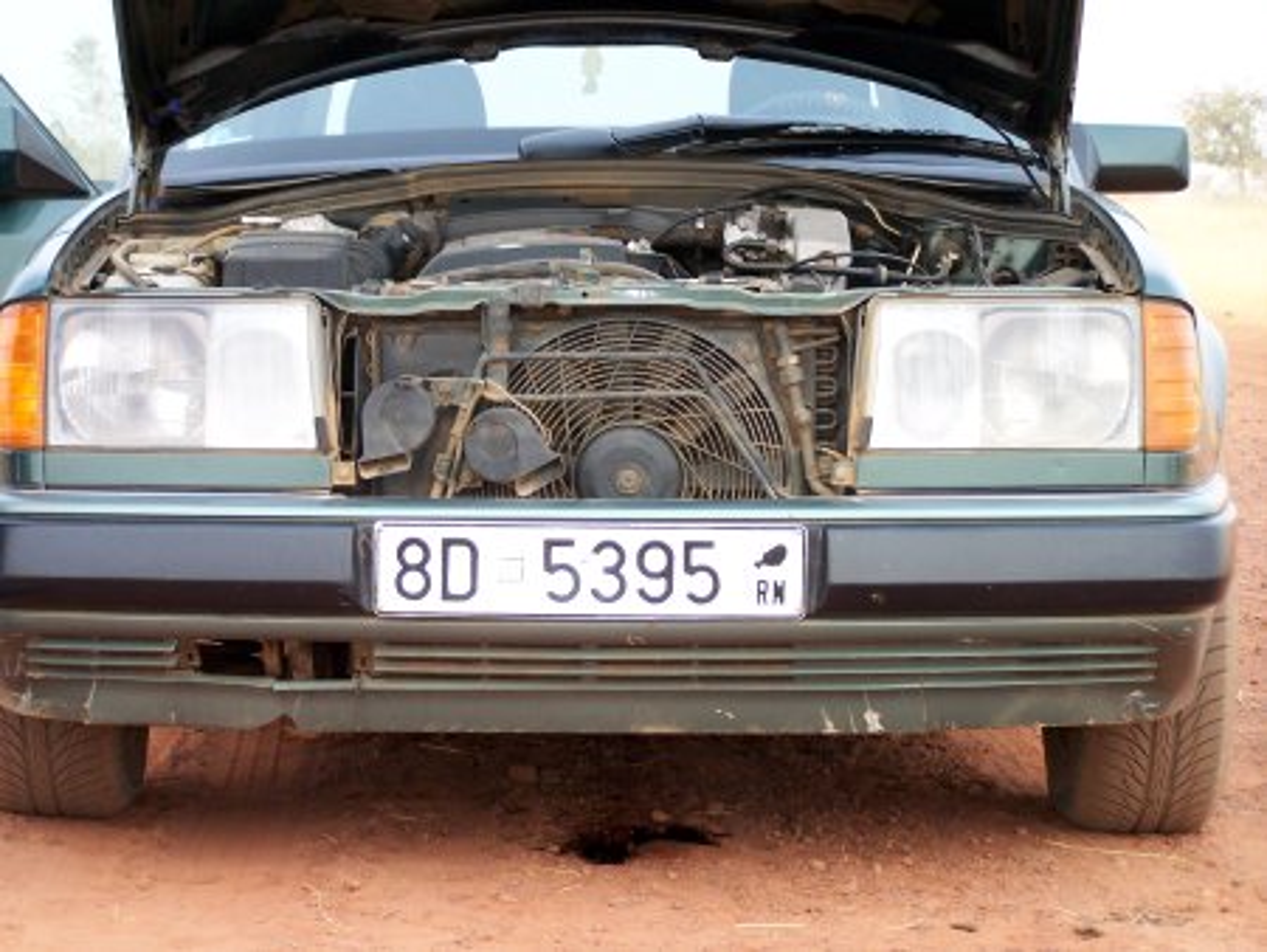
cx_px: 634
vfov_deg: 14.1
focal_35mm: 105
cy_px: 476
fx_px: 3845
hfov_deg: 18.7
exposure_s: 1/125
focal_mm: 17.5
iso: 140
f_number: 3.2
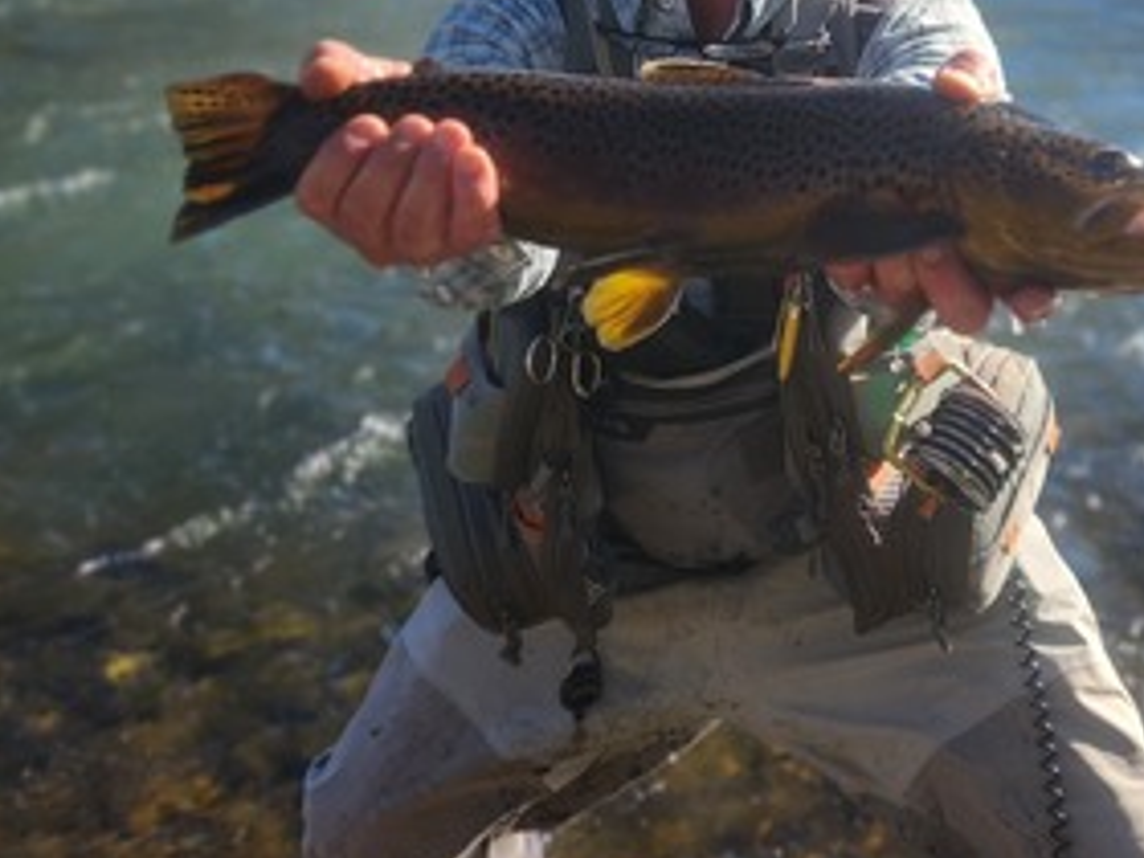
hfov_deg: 40.8
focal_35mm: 46
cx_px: 740
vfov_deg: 30.5
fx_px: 1520
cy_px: 131
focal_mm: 5.4
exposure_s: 1/777
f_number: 1.8
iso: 20
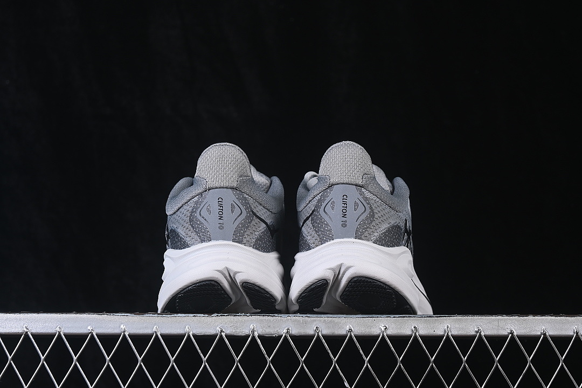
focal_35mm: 75
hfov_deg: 27.0
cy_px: 194
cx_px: 291
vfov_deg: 18.2
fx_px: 1212
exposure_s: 1/80
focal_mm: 50
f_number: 7.1
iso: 160
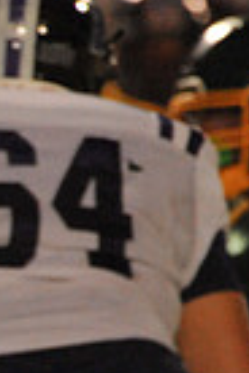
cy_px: 478
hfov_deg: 0.5
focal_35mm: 2529
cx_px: -506
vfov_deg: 0.8
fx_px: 26236
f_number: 6.3
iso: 6400
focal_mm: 600
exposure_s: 1/200
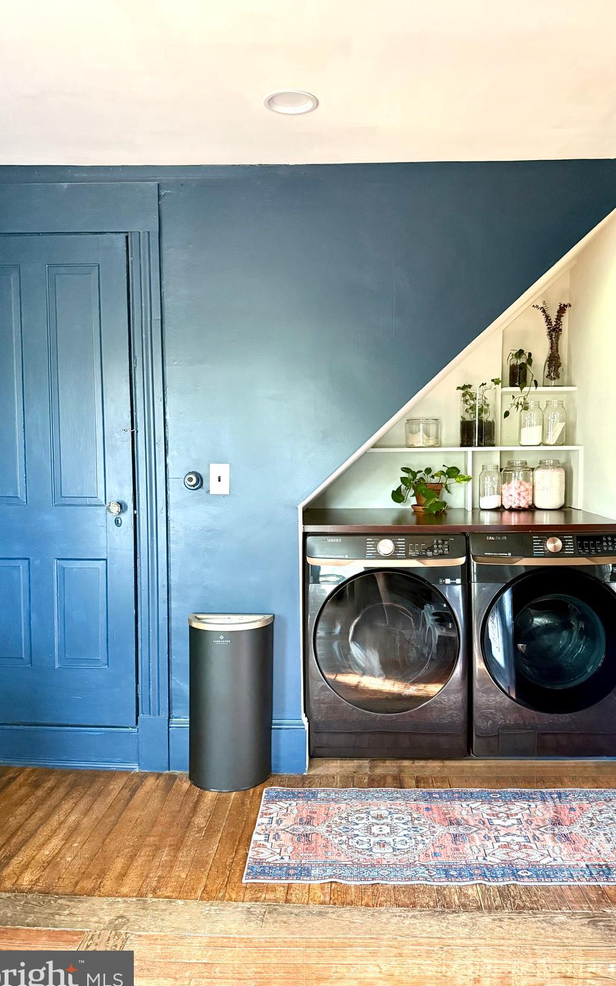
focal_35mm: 26
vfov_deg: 70.4
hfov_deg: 47.5
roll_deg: +0.2
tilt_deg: -3.6
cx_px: 348
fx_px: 699
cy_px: 501
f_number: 1.78
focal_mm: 6.76
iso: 800
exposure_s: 1/60
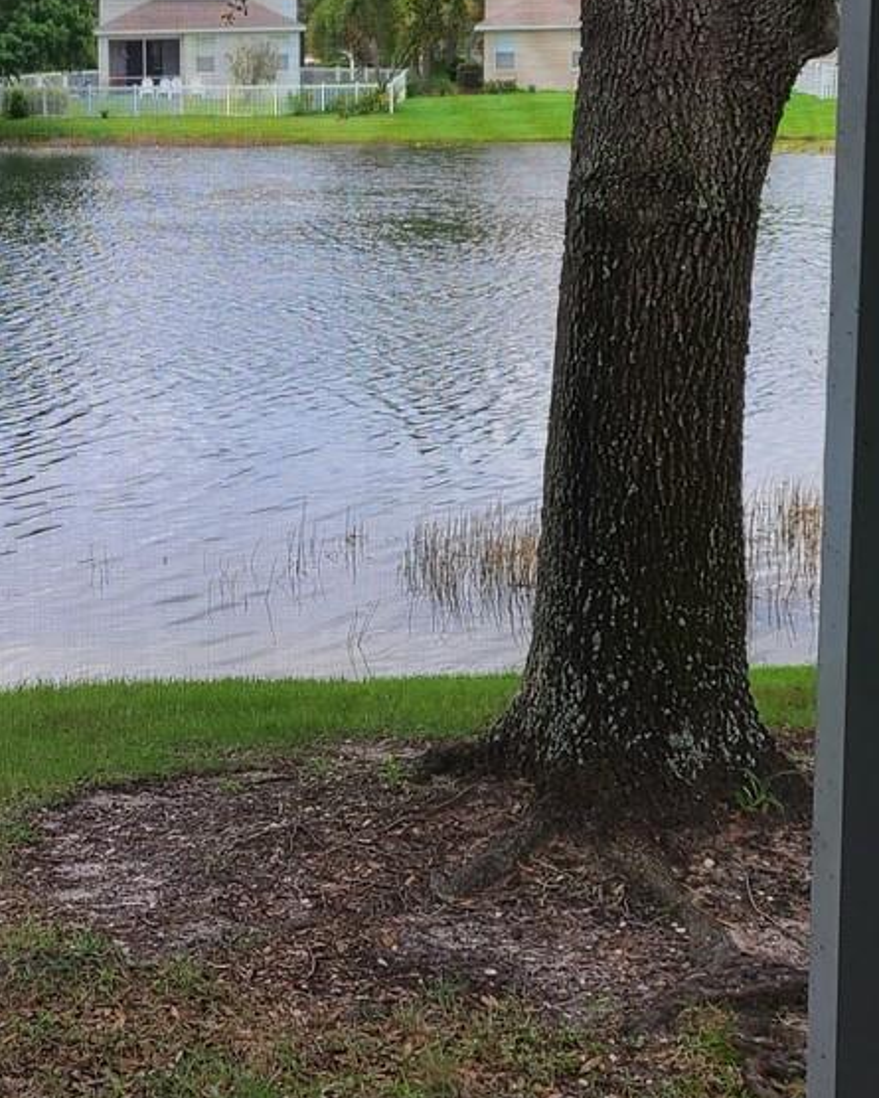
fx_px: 2373
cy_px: 427
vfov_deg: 26.0
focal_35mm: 73
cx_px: 93
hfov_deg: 20.6
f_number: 1.8
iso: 40
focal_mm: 5.4
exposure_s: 1/984
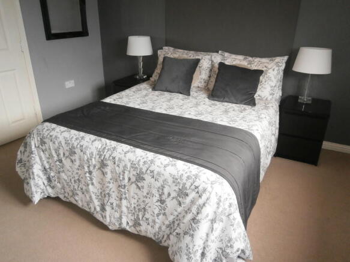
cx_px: 175
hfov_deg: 67.3
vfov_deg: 53.0
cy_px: 131
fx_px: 263
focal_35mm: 26
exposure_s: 1/30
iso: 200
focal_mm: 4.7
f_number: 2.8
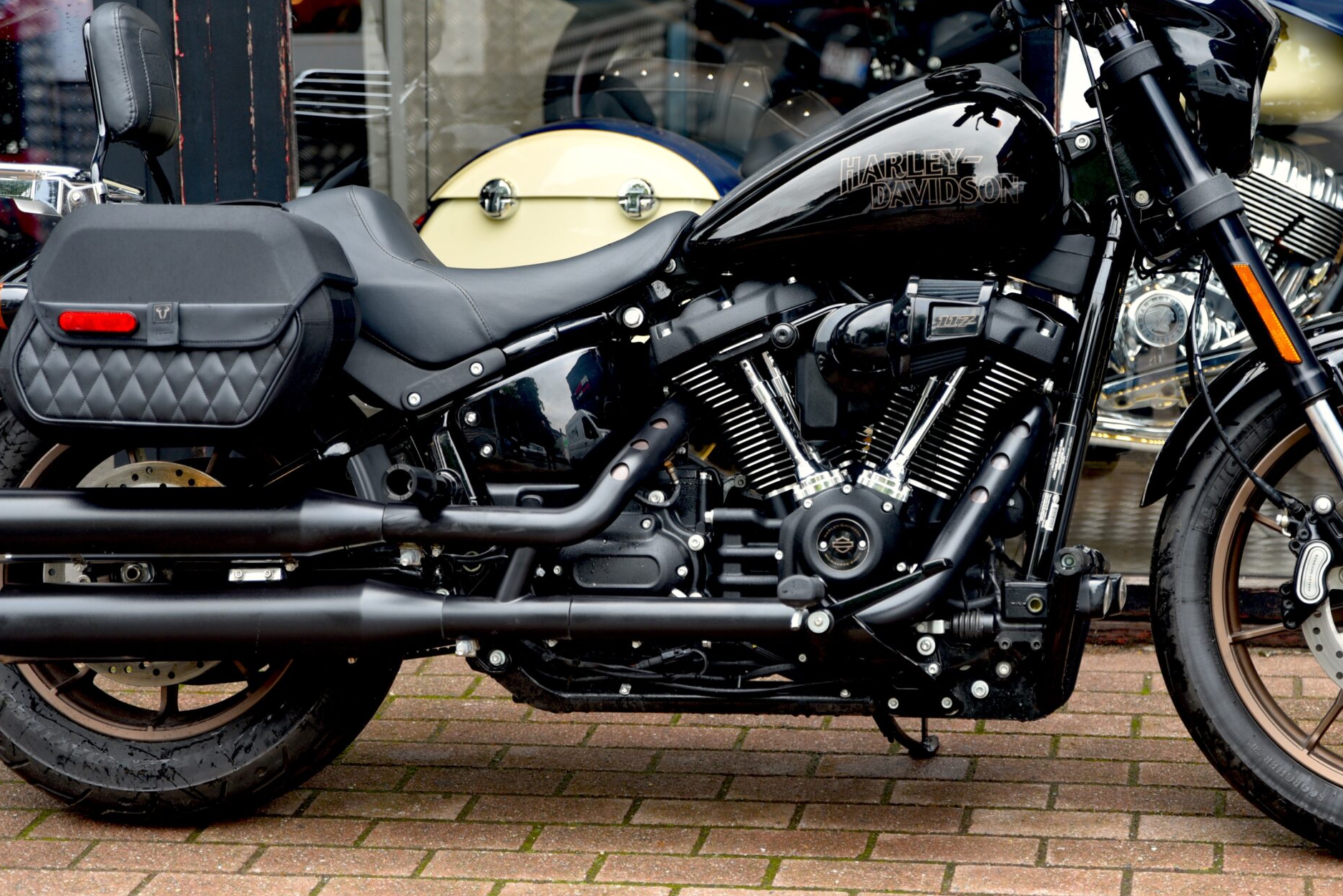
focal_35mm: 90
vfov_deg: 15.2
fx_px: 3359
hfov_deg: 22.6
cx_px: 793
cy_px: 339
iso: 100
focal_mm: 66
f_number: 2.8
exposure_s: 1/60
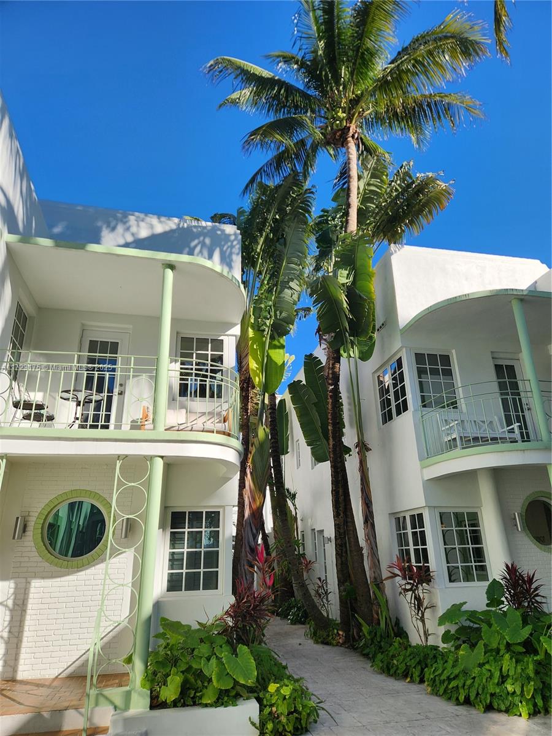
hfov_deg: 58.9
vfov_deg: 73.9
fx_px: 489
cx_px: 276
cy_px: 368
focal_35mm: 23
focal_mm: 5.4
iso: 20
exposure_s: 1/1804
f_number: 1.8
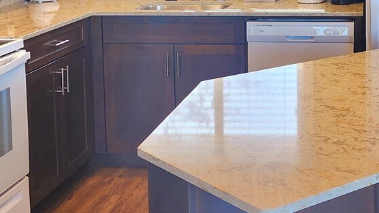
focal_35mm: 72
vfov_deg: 16.4
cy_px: 0
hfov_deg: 28.6
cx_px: 315
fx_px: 723
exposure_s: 1/120
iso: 80
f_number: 1.8
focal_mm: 6.4
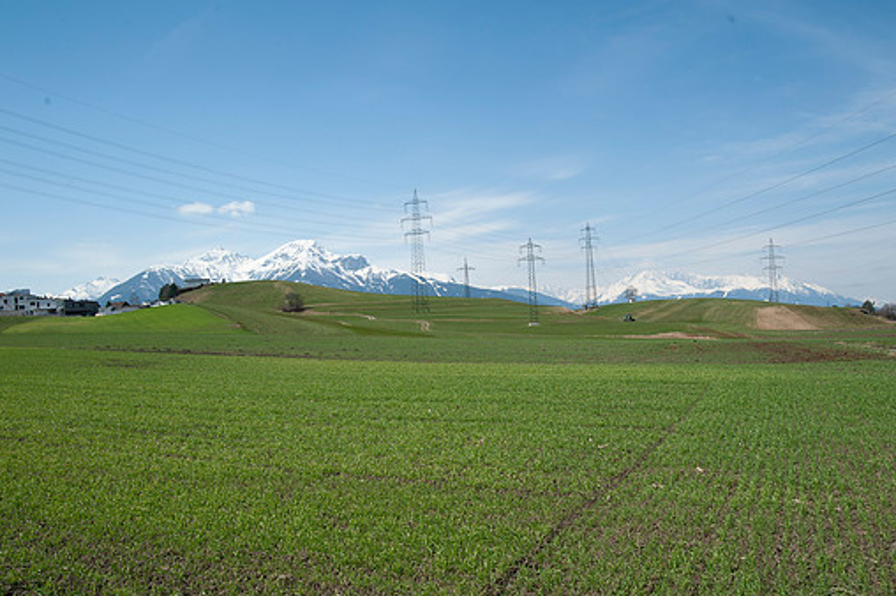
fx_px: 796
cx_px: 469
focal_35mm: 32
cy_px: 323
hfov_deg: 58.7
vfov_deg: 41.0
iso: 200
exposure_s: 1/500
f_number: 11
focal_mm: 28
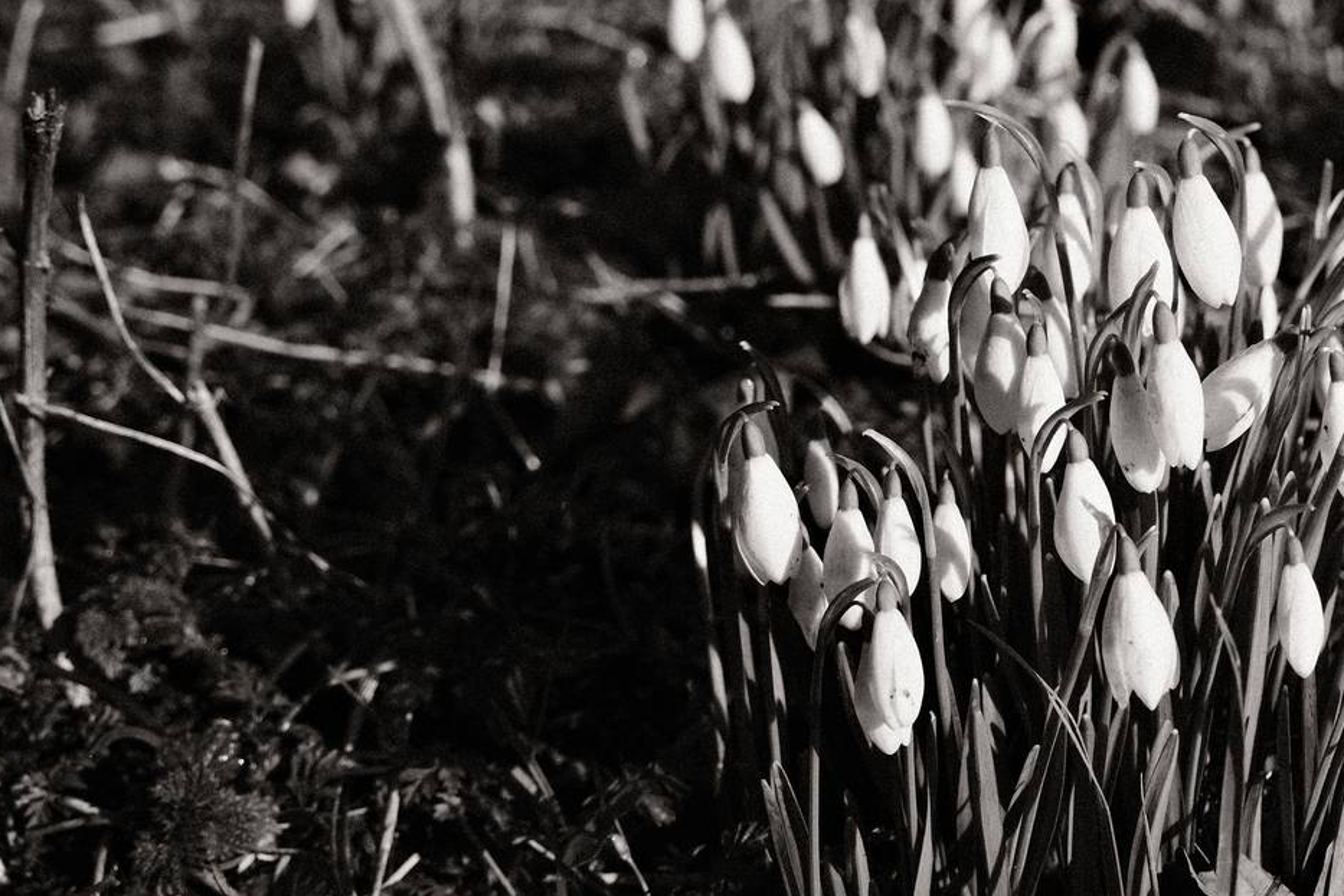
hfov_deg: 23.9
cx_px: 1044
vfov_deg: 16.2
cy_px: 272
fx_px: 3136
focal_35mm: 84
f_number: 5
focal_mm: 32.5
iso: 640
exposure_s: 1/1800
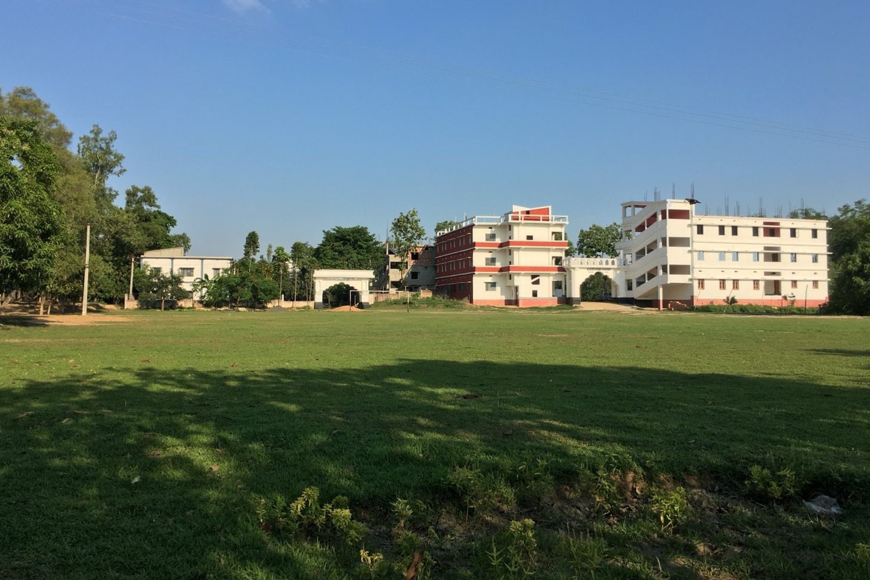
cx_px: 428
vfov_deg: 42.3
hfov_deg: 60.3
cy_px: 266
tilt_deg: +3.5
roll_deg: +0.5
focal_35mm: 31
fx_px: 749
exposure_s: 1/1068
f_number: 2.2
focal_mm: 4.15
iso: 25
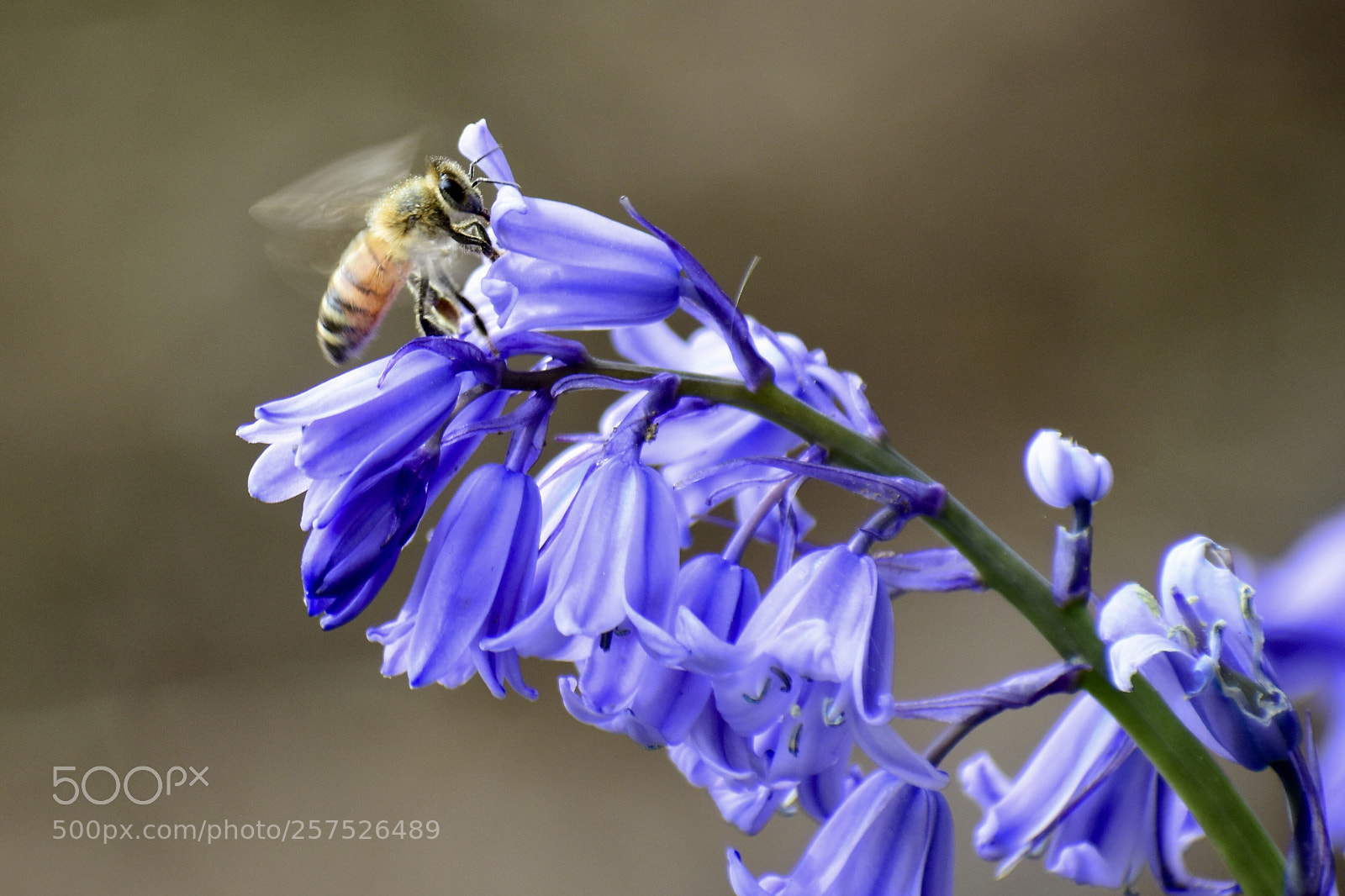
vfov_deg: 3.1
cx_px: 672
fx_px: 16808
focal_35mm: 450
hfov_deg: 4.6
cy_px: 448
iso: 400
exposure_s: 1/125
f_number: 6.3
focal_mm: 300
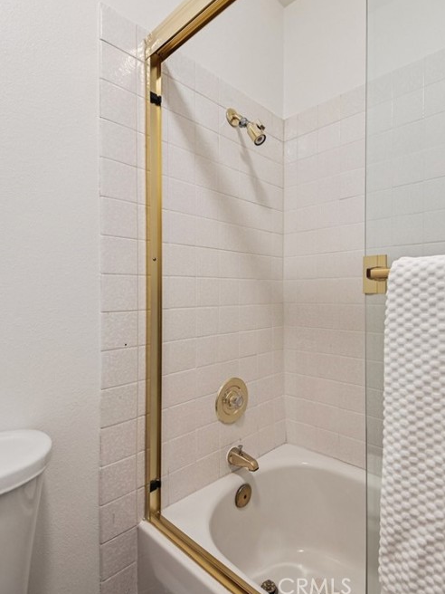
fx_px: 309
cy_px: 291
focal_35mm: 18
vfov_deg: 87.7
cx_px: 260
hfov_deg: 71.1
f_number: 8
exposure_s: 1/2
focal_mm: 12
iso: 250
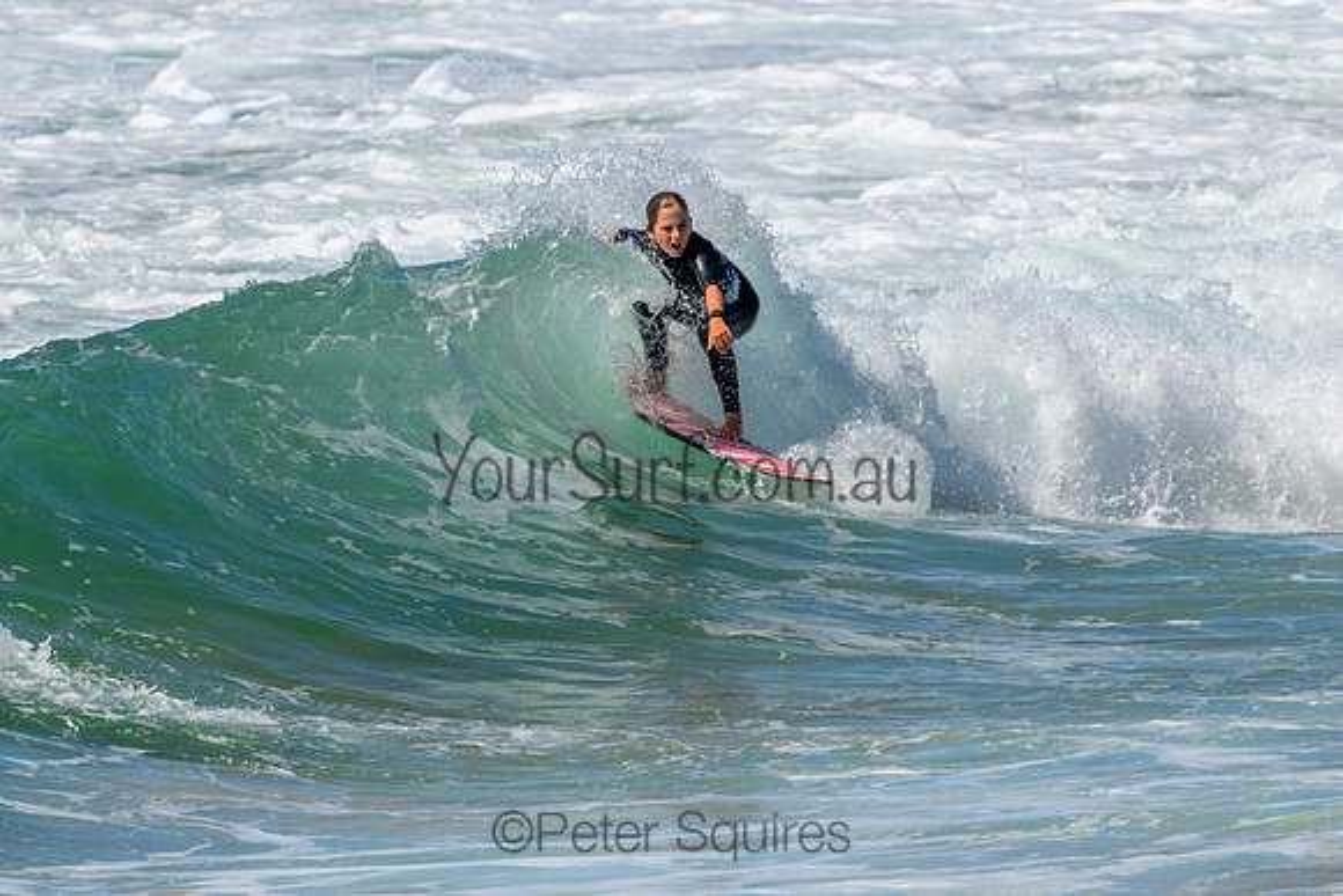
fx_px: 41065
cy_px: 316
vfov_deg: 1.3
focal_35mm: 1101
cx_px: 569
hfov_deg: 1.9
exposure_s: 1/2000
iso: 560
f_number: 11
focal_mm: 800
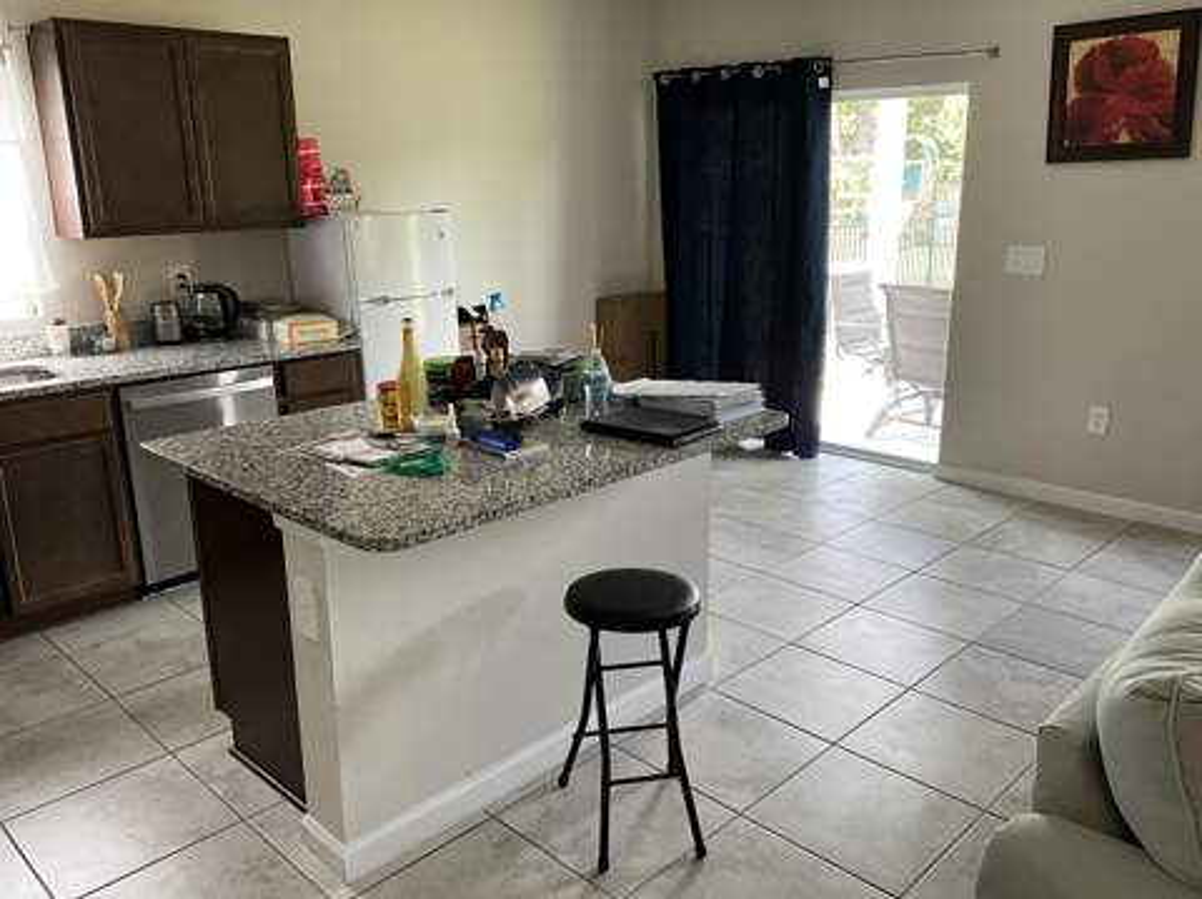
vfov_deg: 48.2
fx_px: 1006
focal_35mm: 29
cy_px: 450
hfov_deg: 61.7
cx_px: 601
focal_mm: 3
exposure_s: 1/69
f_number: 1.8
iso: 64
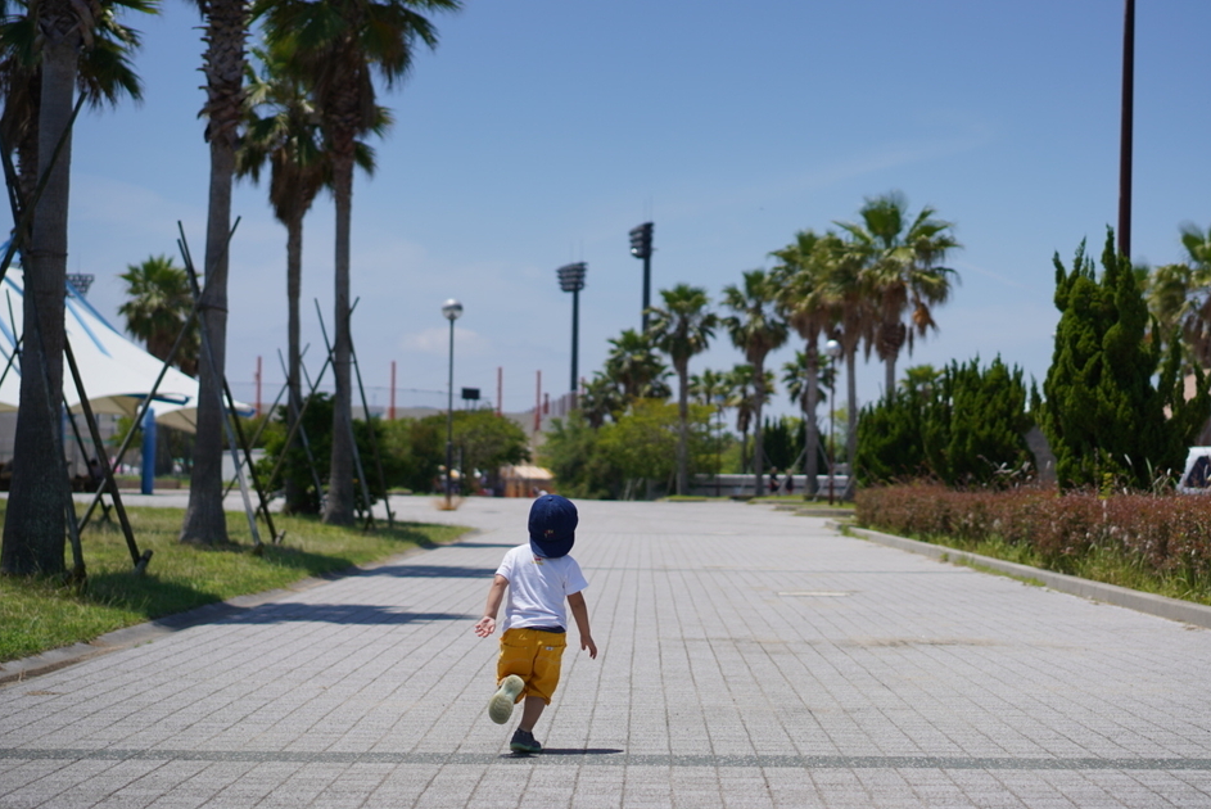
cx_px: 741
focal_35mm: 70
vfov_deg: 19.5
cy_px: 379
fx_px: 2356
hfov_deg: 28.7
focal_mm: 55
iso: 100
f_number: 2.5
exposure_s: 1/5000
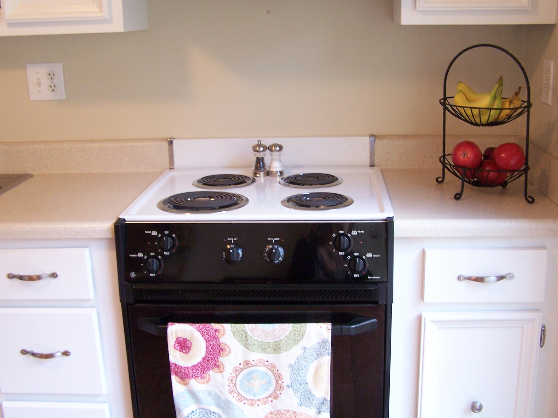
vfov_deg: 32.9
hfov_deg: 42.9
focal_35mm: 44
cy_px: 215
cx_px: 297
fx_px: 709
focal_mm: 6.3
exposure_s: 1/13
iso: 140
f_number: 2.8
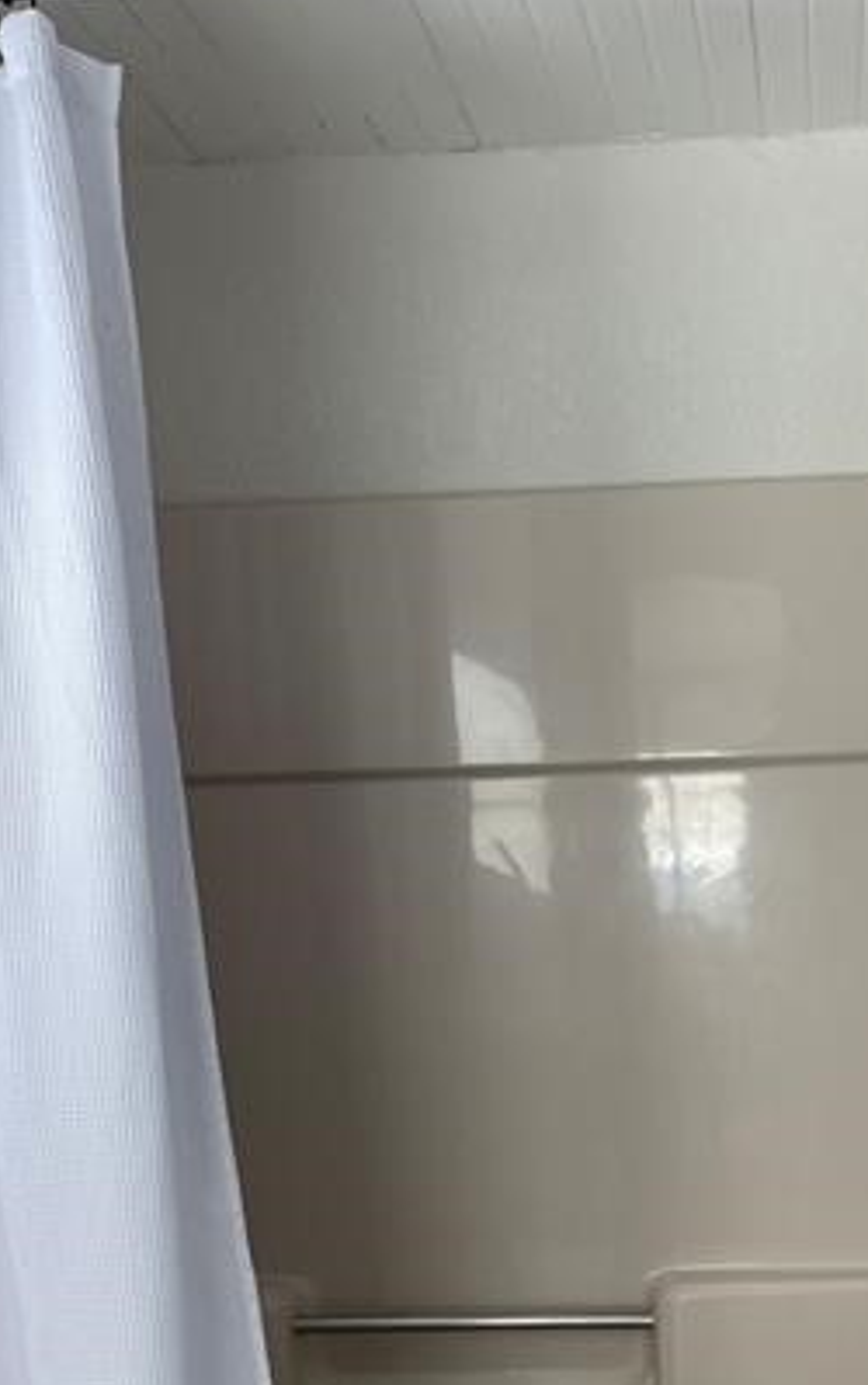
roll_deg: +2.9
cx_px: 642
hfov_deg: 24.2
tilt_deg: -13.5
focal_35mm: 53
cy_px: 1239
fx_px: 2002
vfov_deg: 35.9
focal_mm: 5.1
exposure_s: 1/120
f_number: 1.6
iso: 40
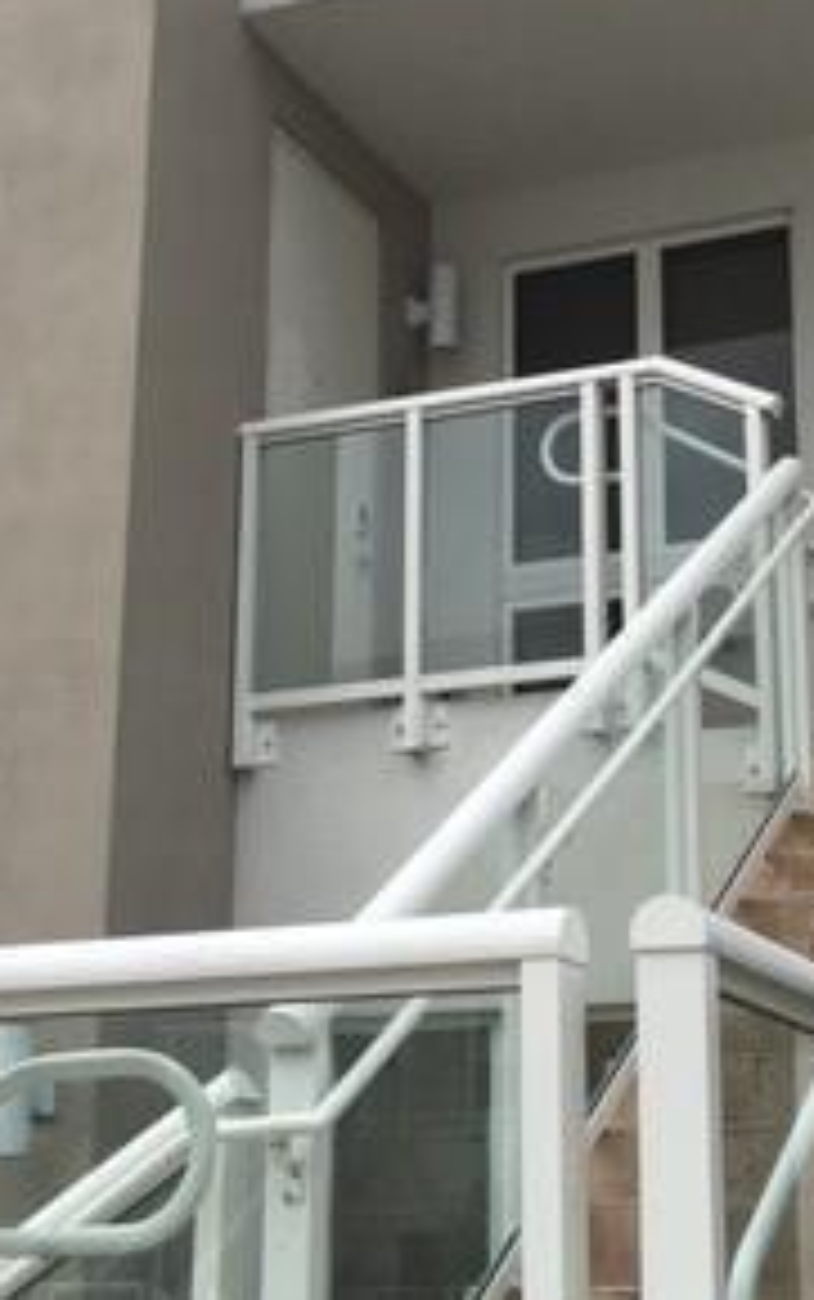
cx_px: 486
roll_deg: -1.5
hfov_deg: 19.2
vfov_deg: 30.1
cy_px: 531
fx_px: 2410
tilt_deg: +21.5
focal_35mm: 68
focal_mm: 4.15
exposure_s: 1/818
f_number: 2.2
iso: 25
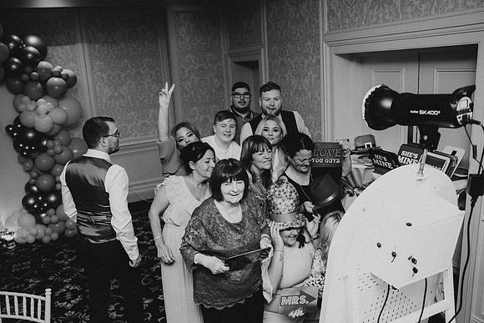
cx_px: 242
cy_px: 162
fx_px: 377
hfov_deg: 65.5
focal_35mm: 28
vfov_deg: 46.4
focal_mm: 28
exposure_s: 1/200
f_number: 2.8
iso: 1600
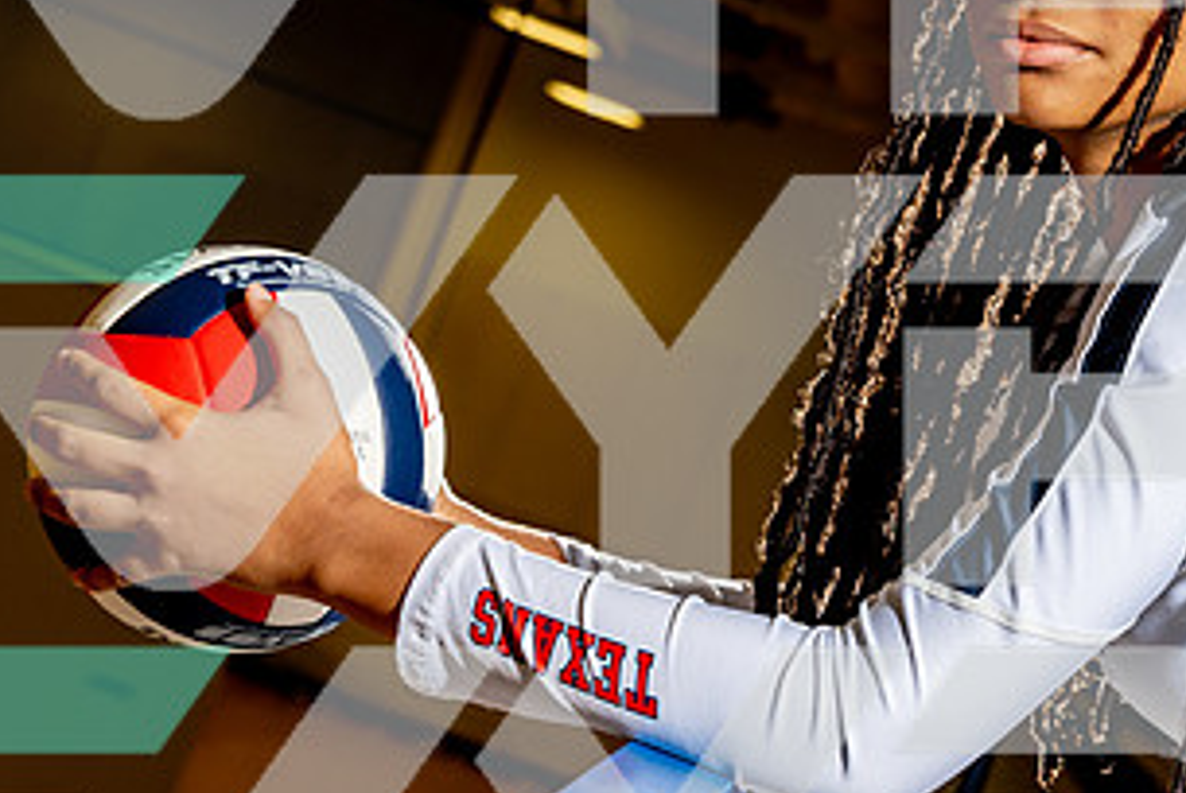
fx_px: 3133
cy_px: 383
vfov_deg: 14.4
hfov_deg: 21.3
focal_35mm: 95
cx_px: 828
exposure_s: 1/250
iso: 250
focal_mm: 50
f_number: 5.6
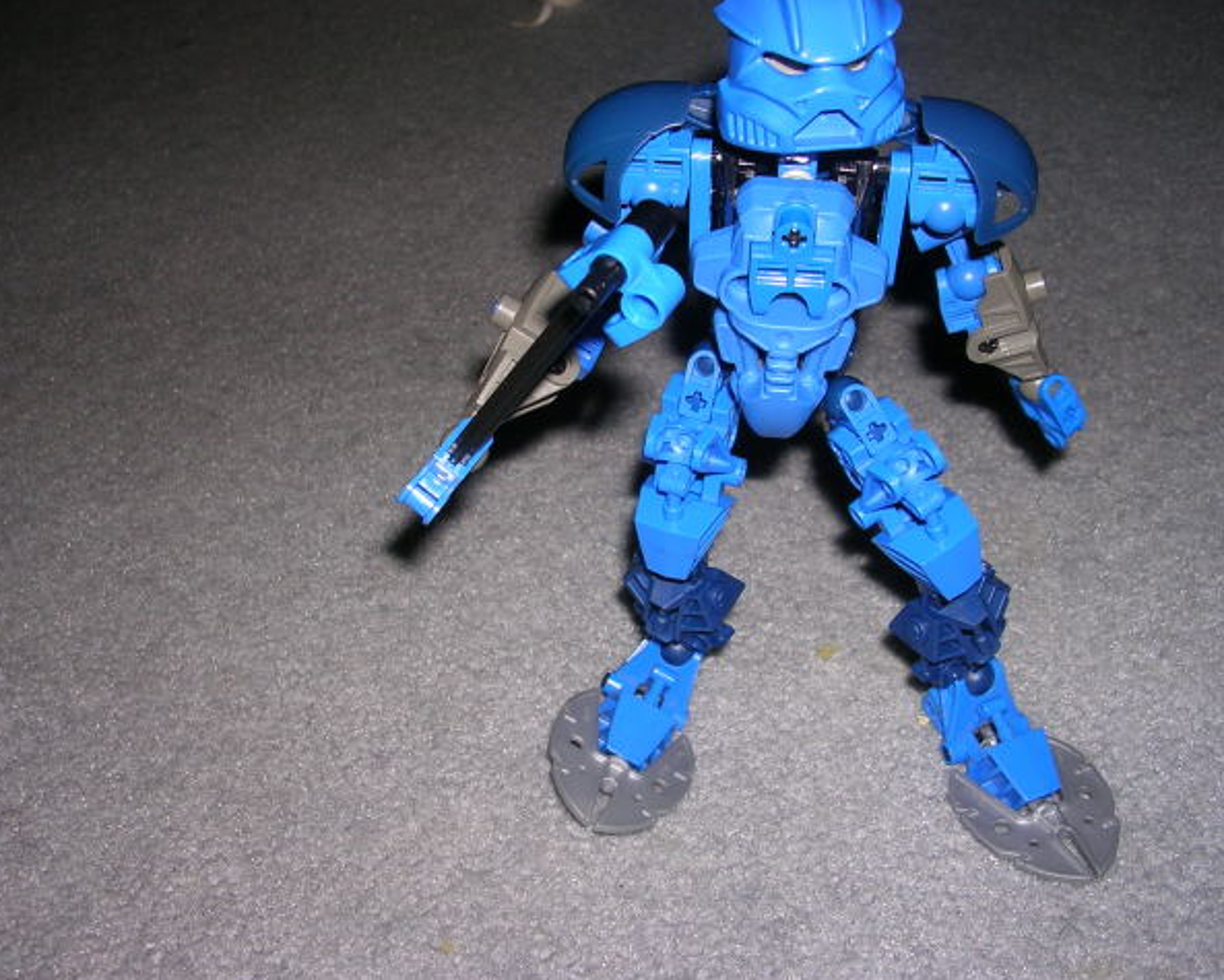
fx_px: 1450
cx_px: 632
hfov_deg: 45.8
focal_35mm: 40
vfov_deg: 37.4
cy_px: 491
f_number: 2.8
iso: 50
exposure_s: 1/60.1
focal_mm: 5.8
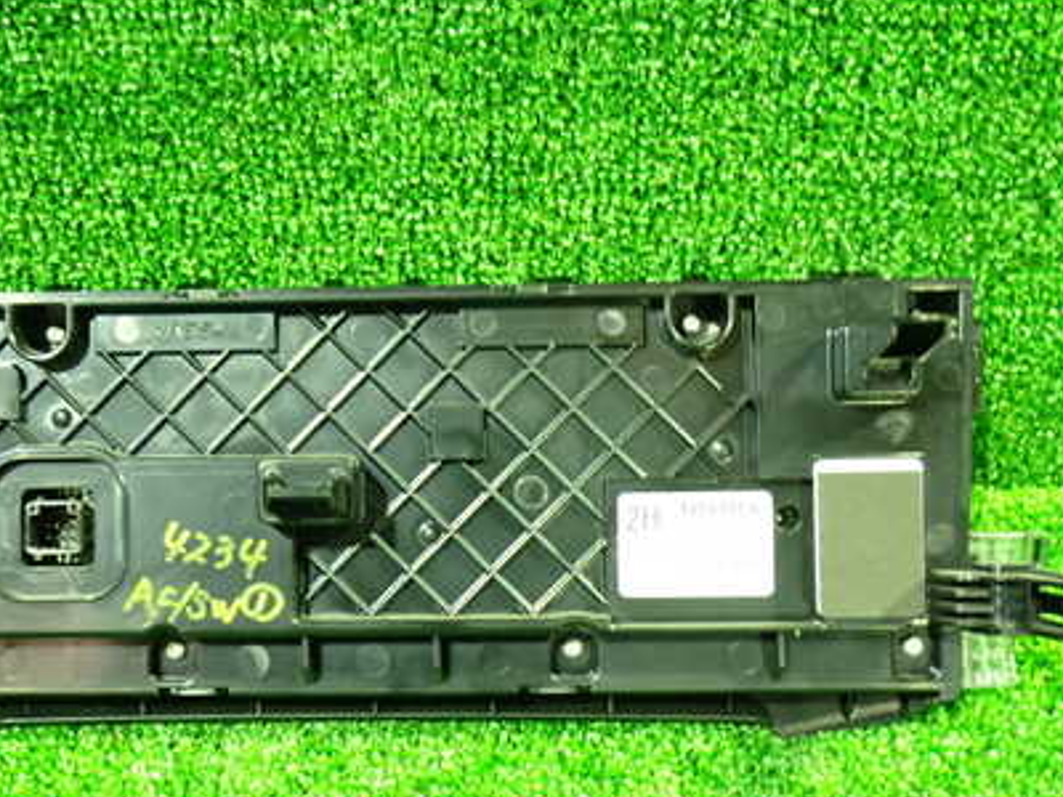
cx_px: 367
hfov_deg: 35.2
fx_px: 1658
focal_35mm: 54
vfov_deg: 27.0
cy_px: 478
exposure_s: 1/10
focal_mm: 6.37
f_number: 2.5
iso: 800
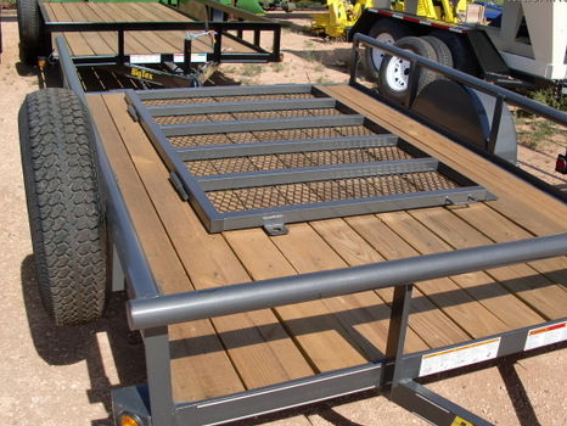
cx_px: 321
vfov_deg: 34.4
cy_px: 226
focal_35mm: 42
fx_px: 688
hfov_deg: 44.7
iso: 64
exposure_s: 1/200
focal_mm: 6.3
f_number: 7.9
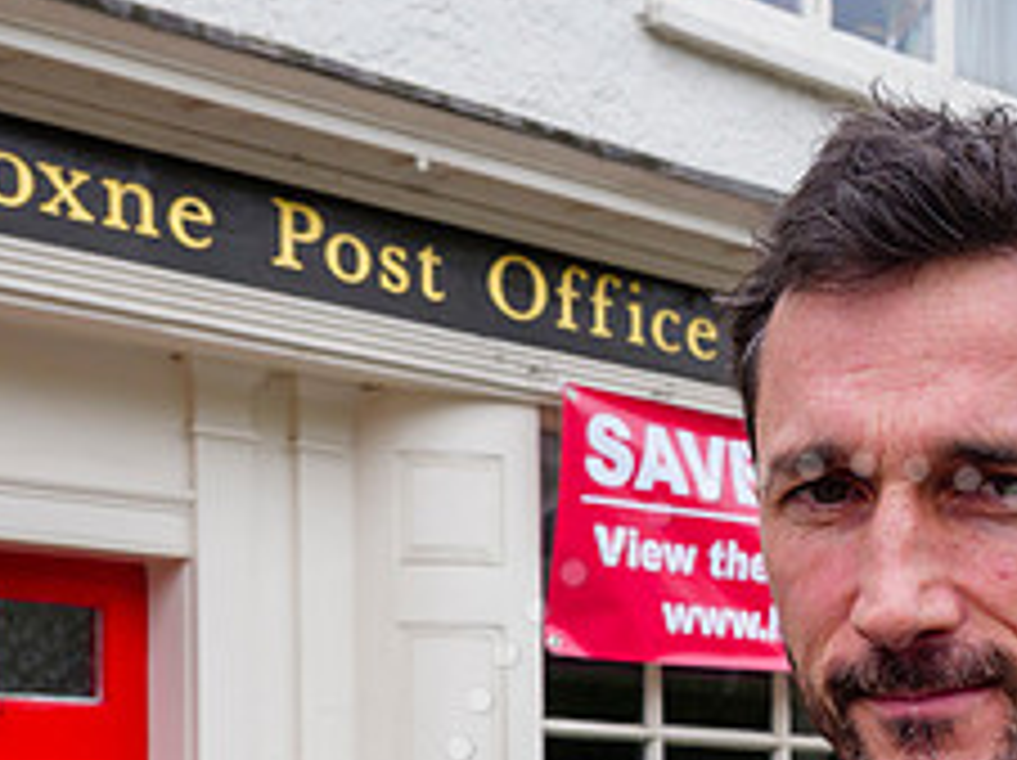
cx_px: 855
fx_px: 2260
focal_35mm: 77
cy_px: 875
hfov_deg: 24.8
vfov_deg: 18.3
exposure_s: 1/200
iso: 200
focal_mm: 15
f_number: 5.6
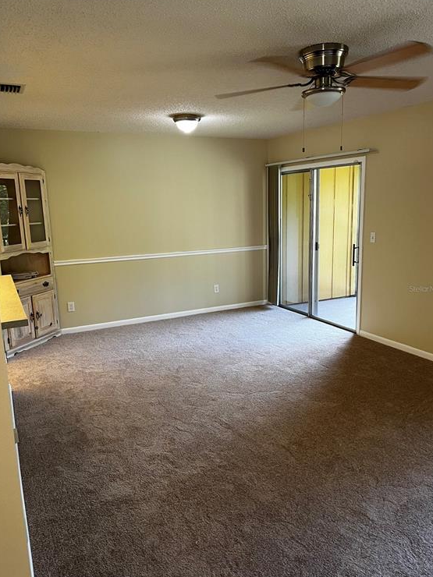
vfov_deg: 65.3
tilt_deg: -11.1
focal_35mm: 27
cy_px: 288
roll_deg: +1.3
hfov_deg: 51.4
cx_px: 220
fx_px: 450
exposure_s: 1/60
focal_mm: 5.7
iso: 125
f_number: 1.5
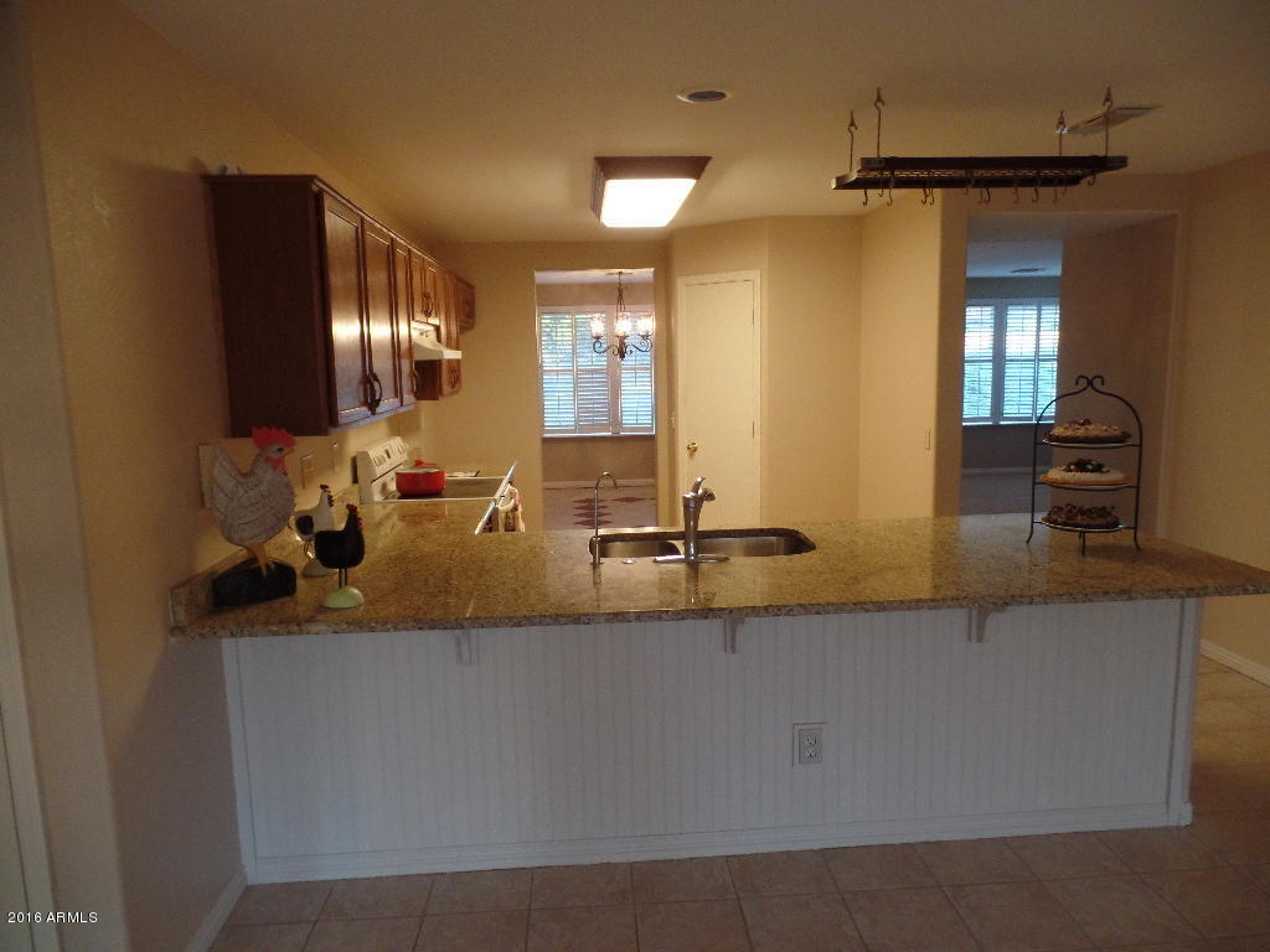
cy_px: 476
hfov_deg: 73.9
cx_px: 635
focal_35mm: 23
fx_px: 844
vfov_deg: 58.9
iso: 320
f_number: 2.8
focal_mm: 4.1
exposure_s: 1/30
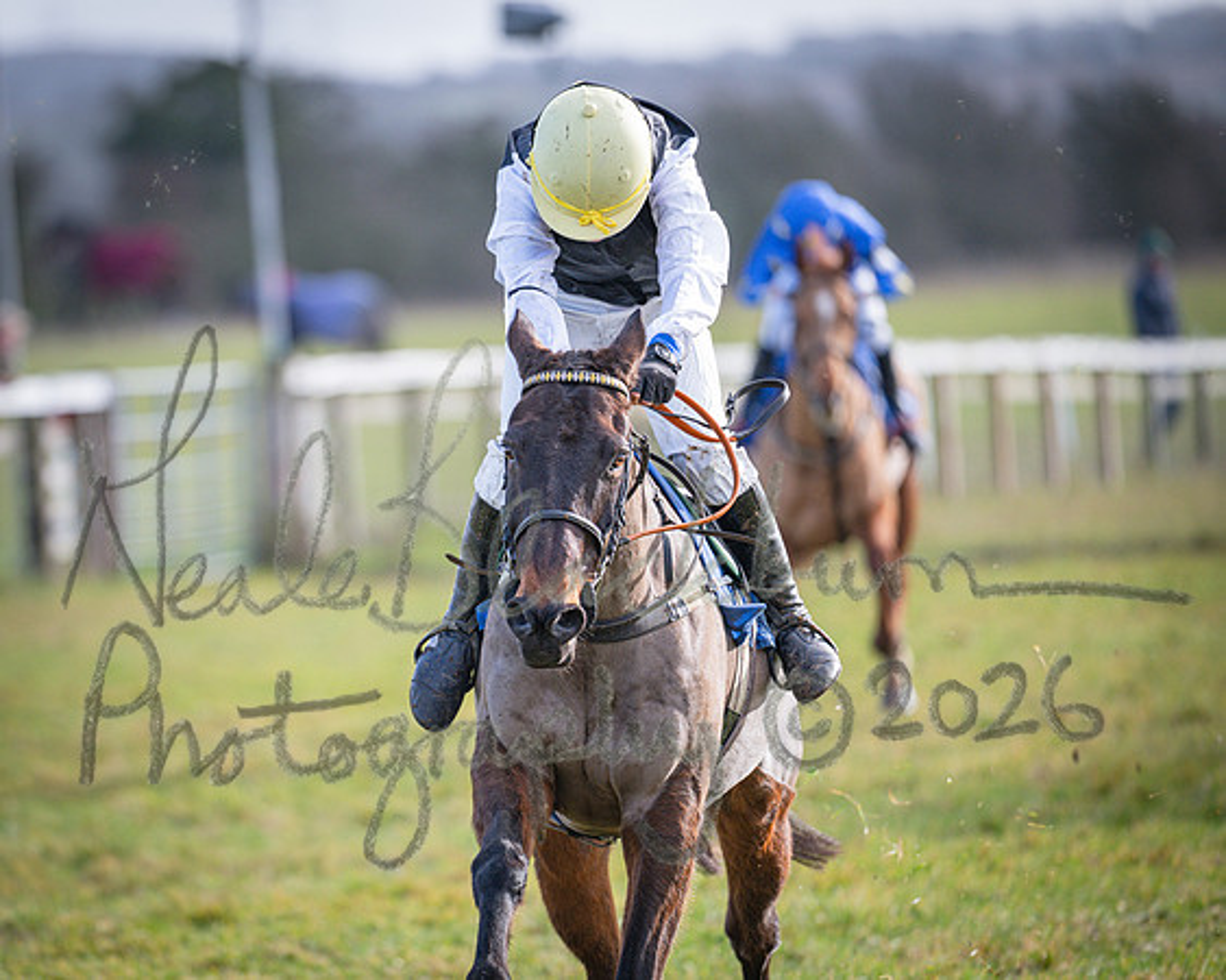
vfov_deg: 3.4
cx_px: 490
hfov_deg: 4.3
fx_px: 16340
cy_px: 490
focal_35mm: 450
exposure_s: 1/1000
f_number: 4.5
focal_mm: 400
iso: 640
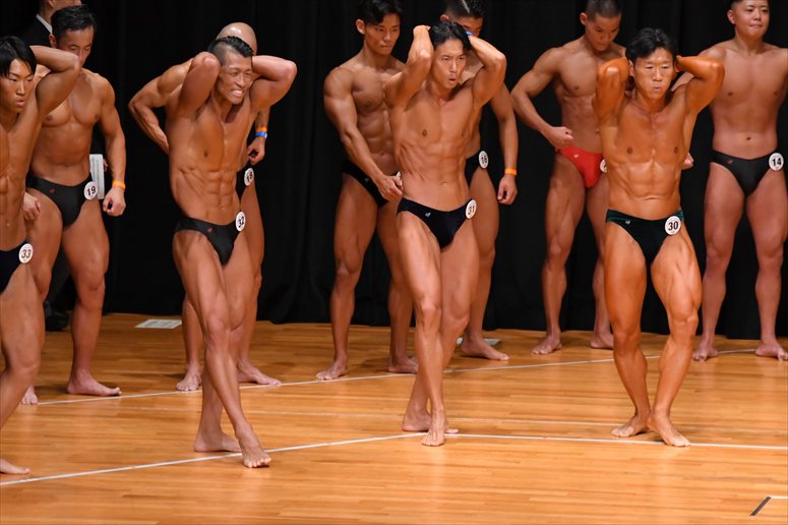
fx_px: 5907
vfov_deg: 5.1
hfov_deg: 7.6
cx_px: 394
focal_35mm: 270
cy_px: 262
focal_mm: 180
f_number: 5.6
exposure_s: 1/400
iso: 5000
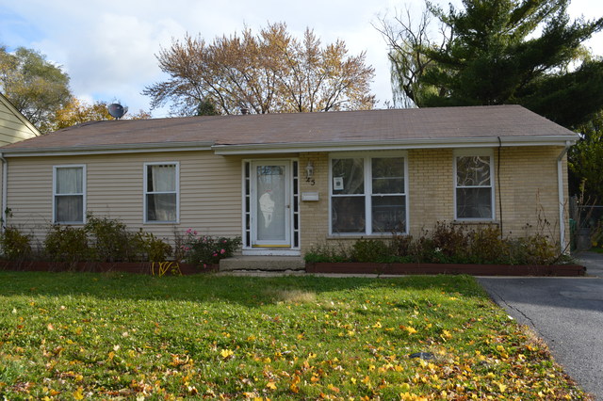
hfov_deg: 57.2
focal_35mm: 33
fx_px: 552
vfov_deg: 39.9
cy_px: 200
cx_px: 302
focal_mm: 22
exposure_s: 1/200
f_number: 7.1
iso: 100
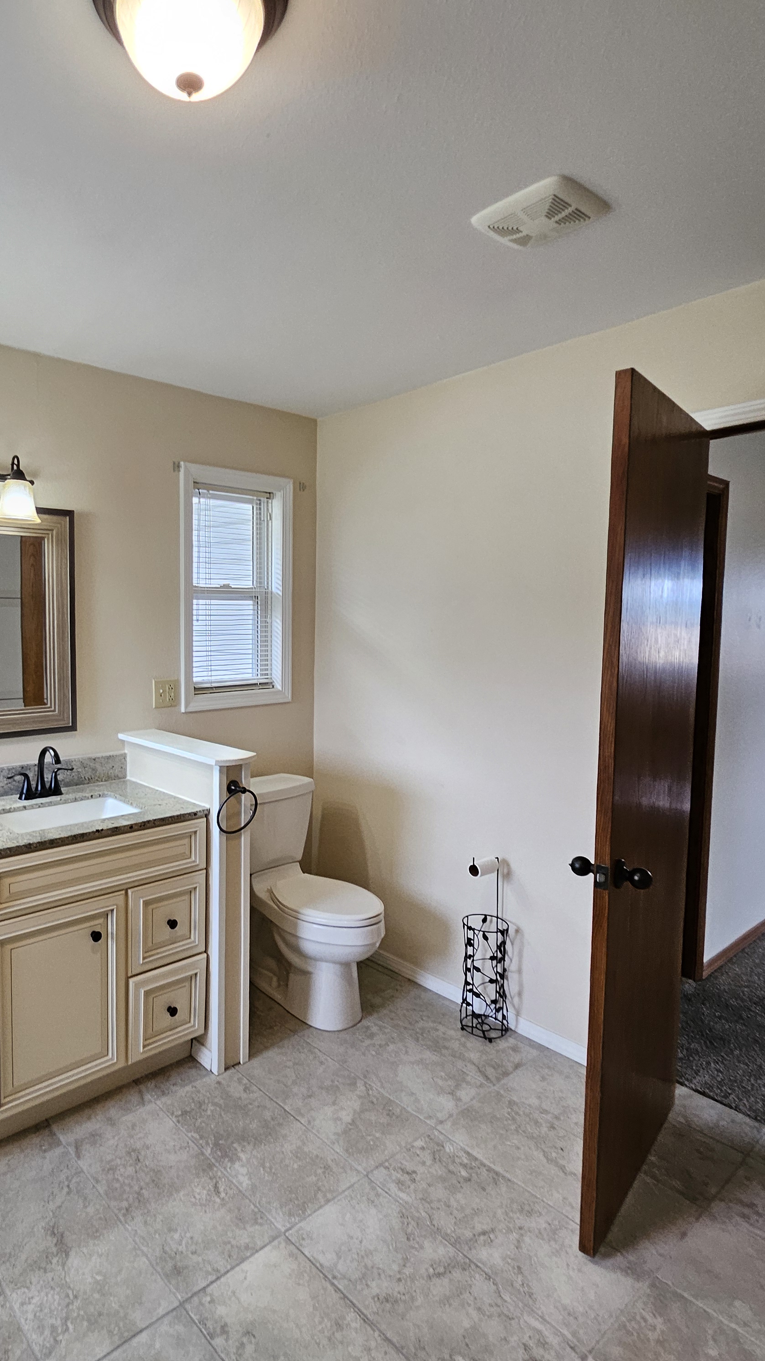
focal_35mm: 19
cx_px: 226
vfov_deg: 89.6
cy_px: 682
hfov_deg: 56.4
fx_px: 685
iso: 100
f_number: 2.2
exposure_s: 1/60
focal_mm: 1.74
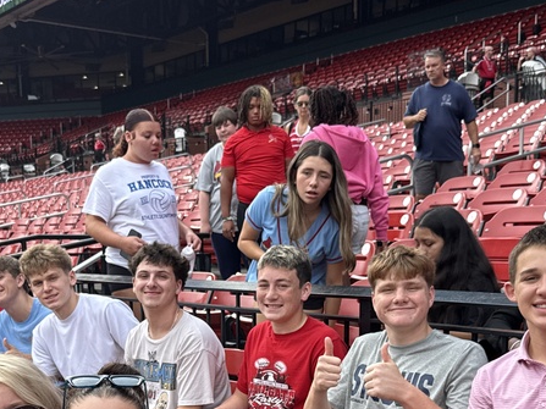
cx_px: 231
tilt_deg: -10.9
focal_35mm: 55
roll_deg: +0.8
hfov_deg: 34.9
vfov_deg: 25.4
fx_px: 867
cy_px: 398
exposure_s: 1/1385
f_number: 1.78
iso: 80
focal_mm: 6.76
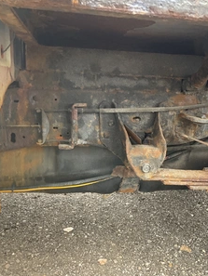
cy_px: 138
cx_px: 143
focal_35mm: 39
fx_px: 312
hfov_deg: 36.4
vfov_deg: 47.8
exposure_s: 1/98
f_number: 1.8
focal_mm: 3
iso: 64
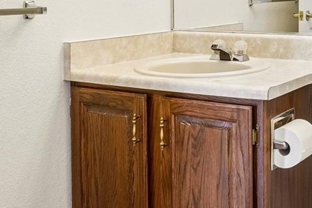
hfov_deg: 34.1
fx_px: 455
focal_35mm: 53
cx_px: 319
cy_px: -9
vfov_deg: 24.3
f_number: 8
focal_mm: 11
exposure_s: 1/30
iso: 500
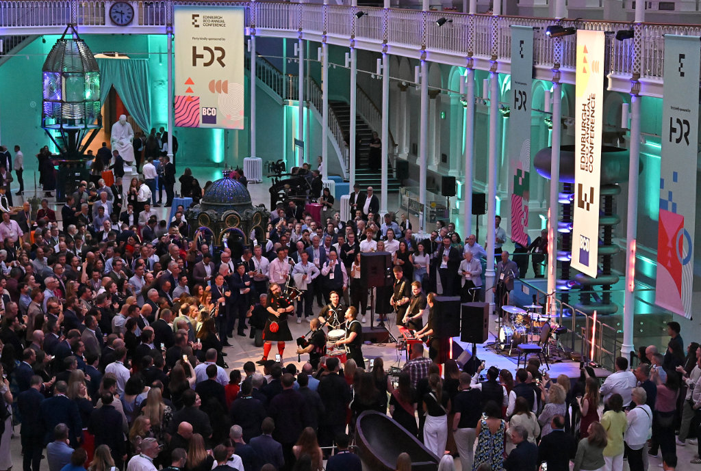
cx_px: 350
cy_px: 236
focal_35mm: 70
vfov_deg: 19.6
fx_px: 1367
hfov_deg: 28.8
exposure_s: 1/100
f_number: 6
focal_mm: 70
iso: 6400
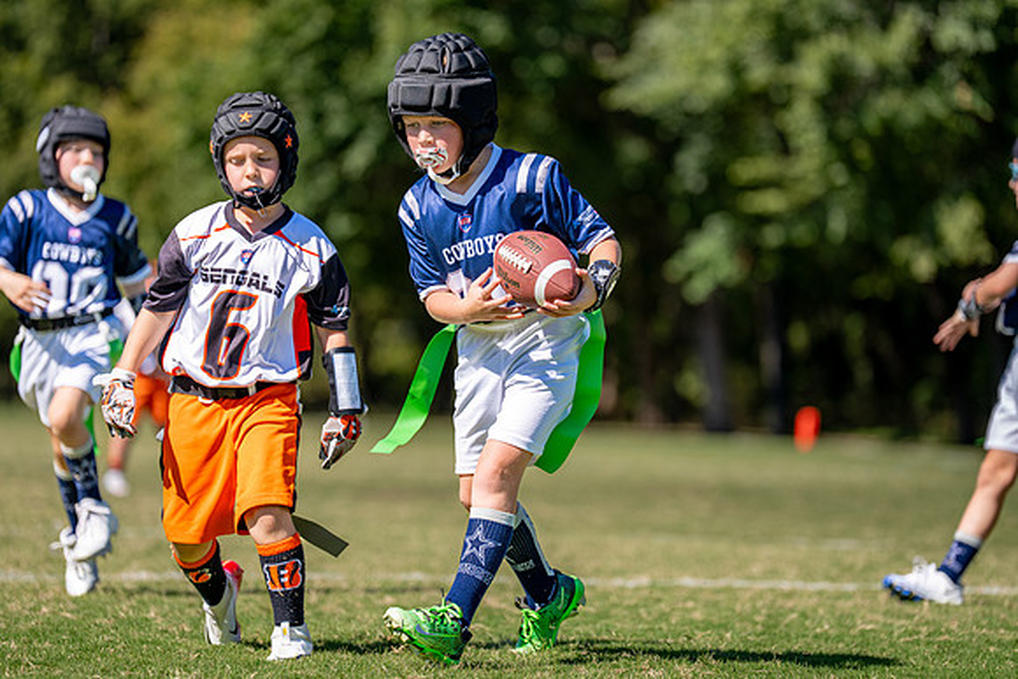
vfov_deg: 9.0
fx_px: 4337
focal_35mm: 153
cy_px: 354
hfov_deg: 13.4
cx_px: 487
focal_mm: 147
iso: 160
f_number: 2.8
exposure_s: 1/2500
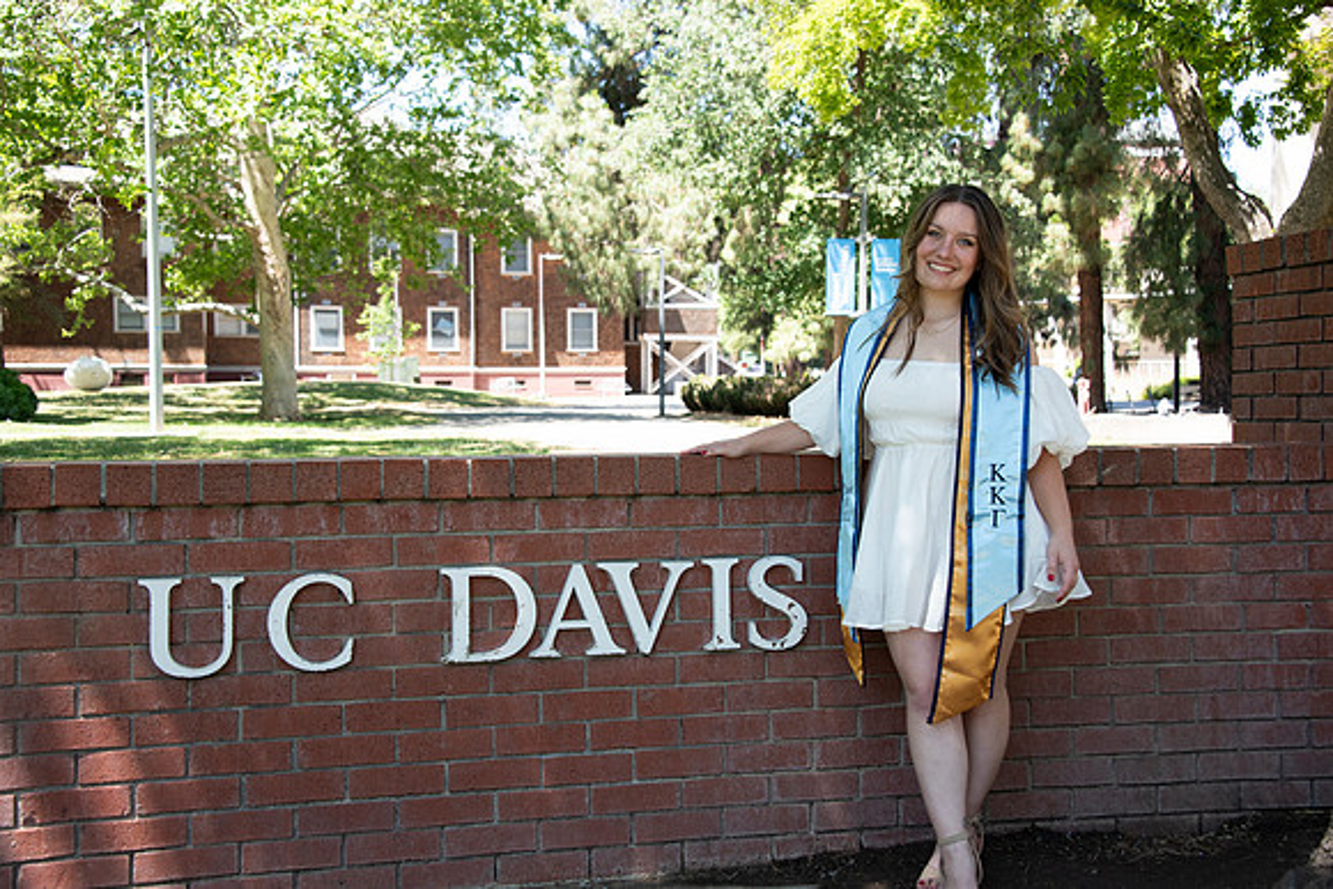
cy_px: 444
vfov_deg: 28.1
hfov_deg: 41.1
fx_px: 1778
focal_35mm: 48
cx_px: 666
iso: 640
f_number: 5.6
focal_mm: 48
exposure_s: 1/320
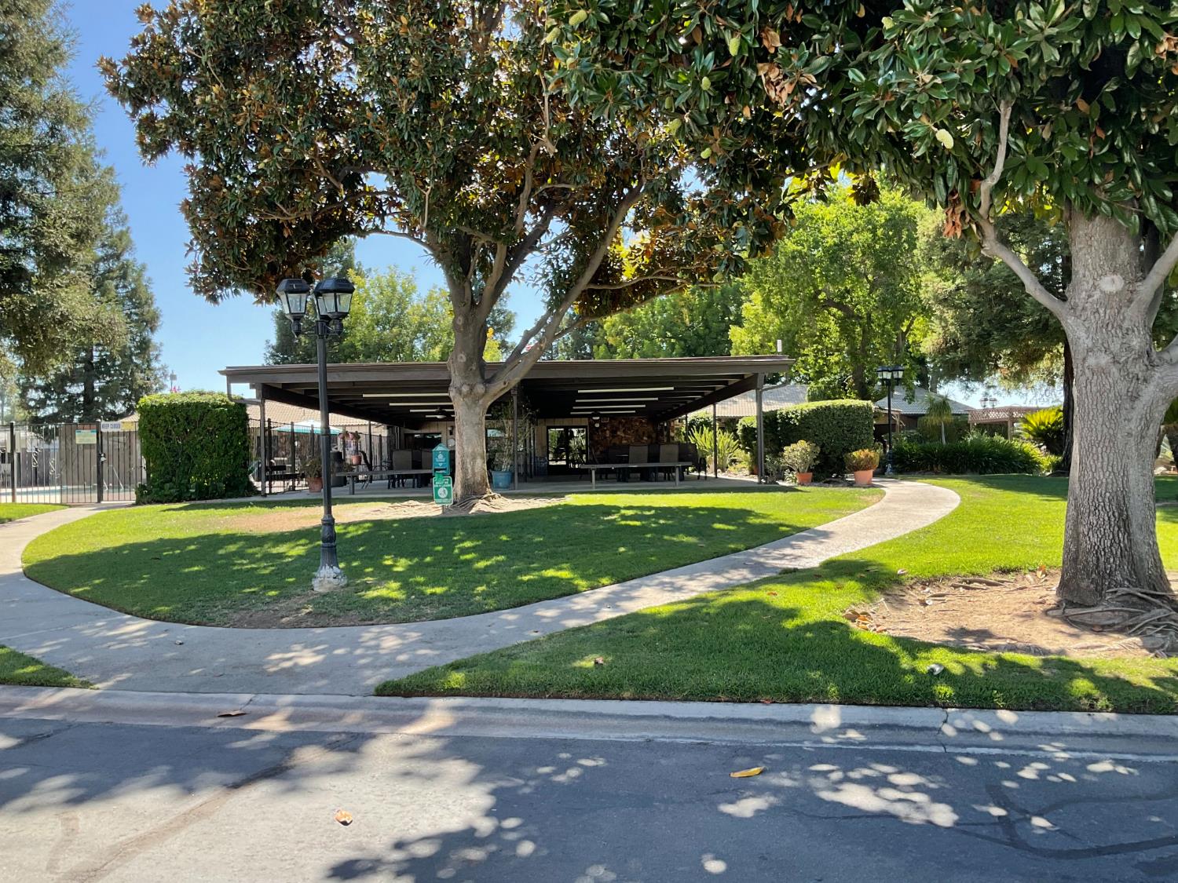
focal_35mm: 29
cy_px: 442
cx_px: 589
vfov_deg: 48.2
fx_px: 987
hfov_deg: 61.7
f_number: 1.8
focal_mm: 3
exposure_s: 1/380
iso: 16
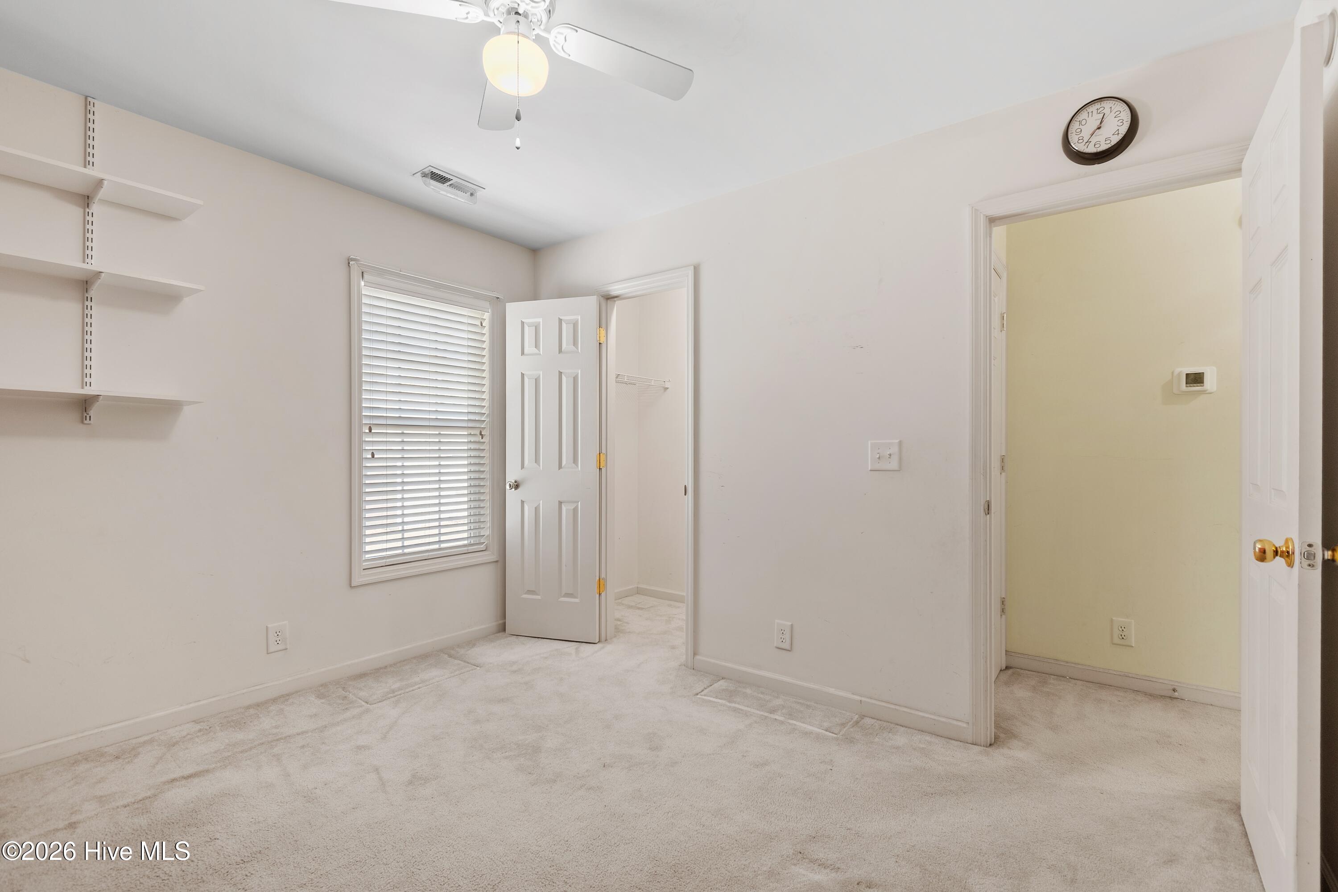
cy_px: 446
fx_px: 557
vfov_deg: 77.3
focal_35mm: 15
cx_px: 669
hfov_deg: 100.4
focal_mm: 10
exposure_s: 1/3
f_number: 4.5
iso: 100
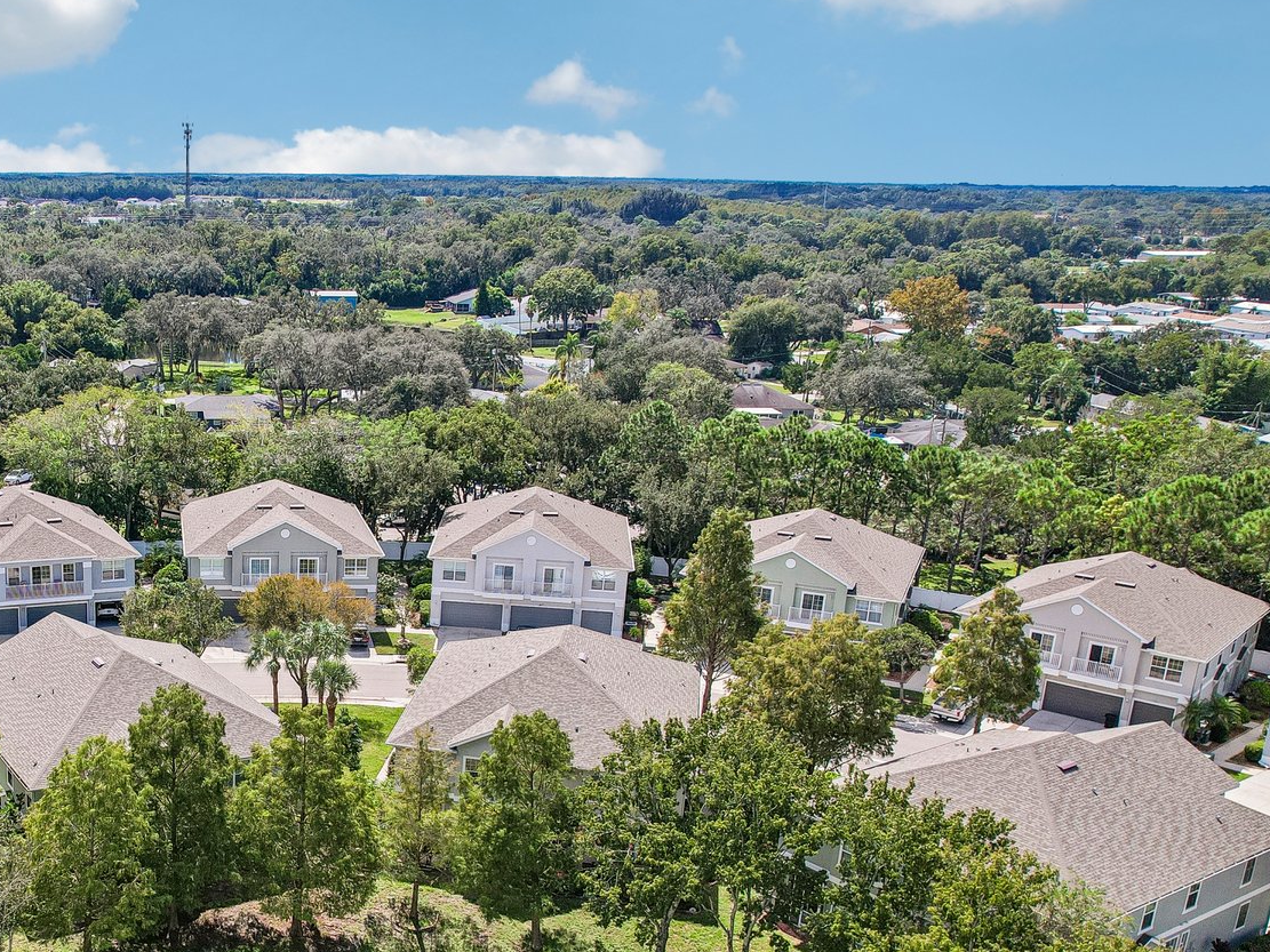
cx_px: 209
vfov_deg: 36.2
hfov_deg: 44.9
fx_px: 1431
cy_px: 673
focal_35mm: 39
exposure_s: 1/2000
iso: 100
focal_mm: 8.4
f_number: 2.8
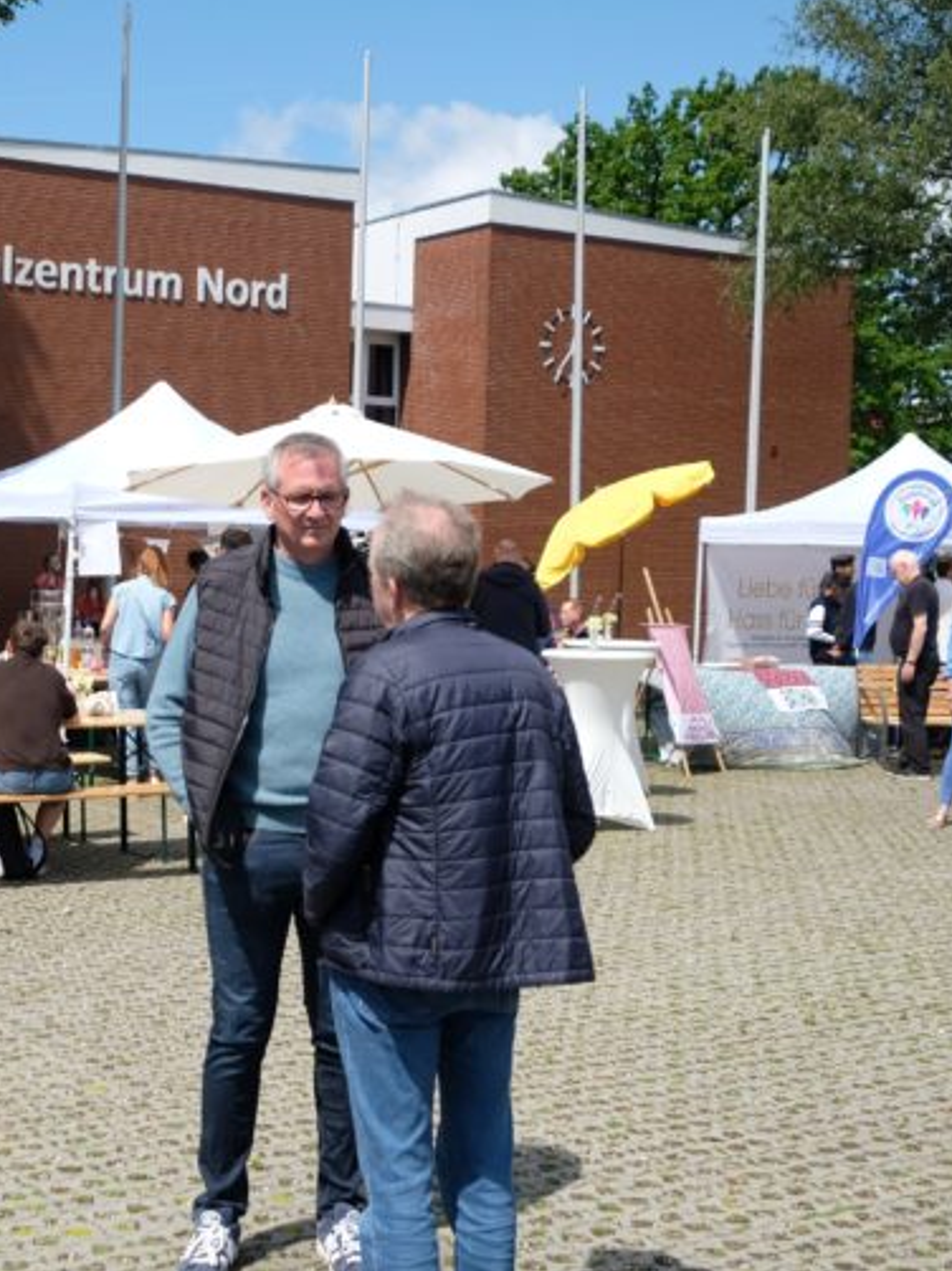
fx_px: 1945
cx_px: 228
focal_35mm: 53
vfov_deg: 36.2
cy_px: 628
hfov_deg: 27.1
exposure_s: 1/1250
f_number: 4
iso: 200
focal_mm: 24
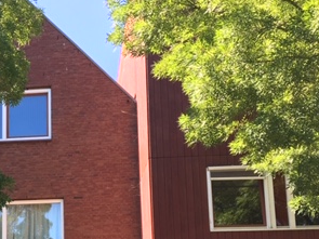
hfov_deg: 28.8
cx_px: -1
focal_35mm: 63
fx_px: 580
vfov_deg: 22.3
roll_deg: -0.3
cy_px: 247
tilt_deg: +10.9
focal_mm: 4.15
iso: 25
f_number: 2.2
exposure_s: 1/208
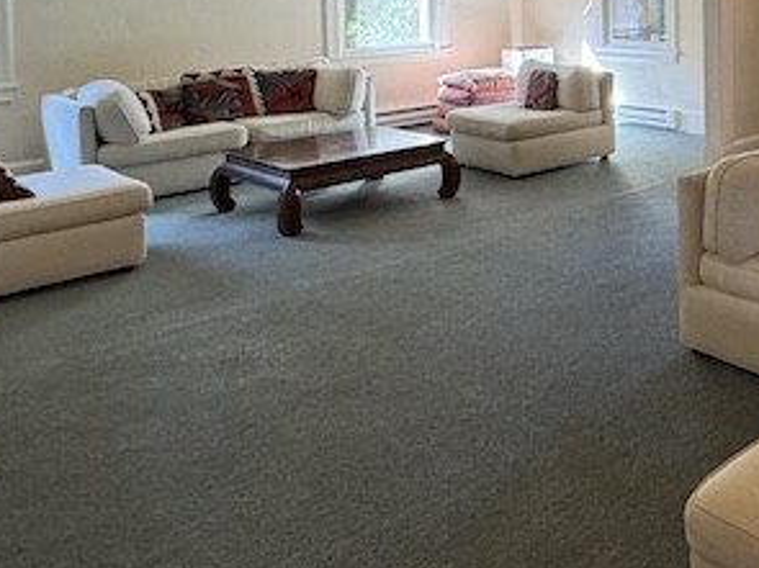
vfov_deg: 34.2
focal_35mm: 38
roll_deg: +0.6
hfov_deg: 40.1
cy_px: -8
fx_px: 833
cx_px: 828
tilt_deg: -1.7
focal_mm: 2.22
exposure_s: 1/120
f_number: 2.2
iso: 320
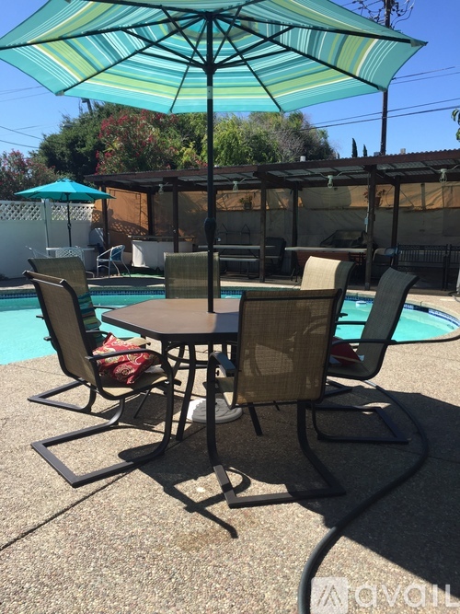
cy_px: 307
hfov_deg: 48.2
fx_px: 514
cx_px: 230
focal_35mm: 29
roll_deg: -0.3
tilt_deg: -6.2
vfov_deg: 61.7
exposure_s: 1/1199
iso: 32
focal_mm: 4.15
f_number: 2.2
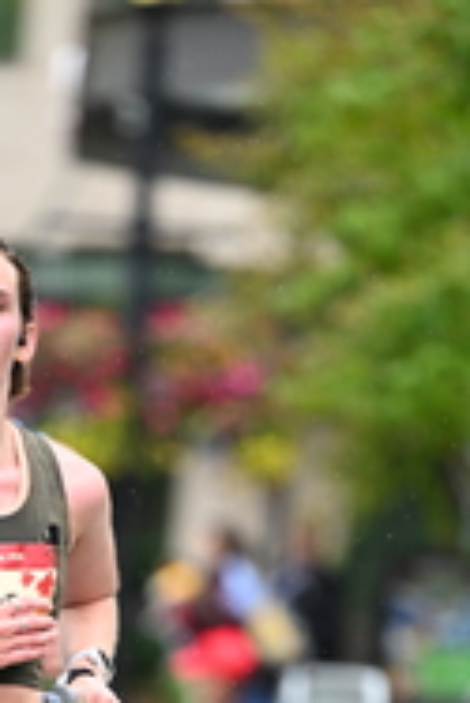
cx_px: 13
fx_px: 10926
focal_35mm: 559
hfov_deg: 2.5
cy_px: 846
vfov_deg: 3.7
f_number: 2.8
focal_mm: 190
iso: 1250
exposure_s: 1/1600
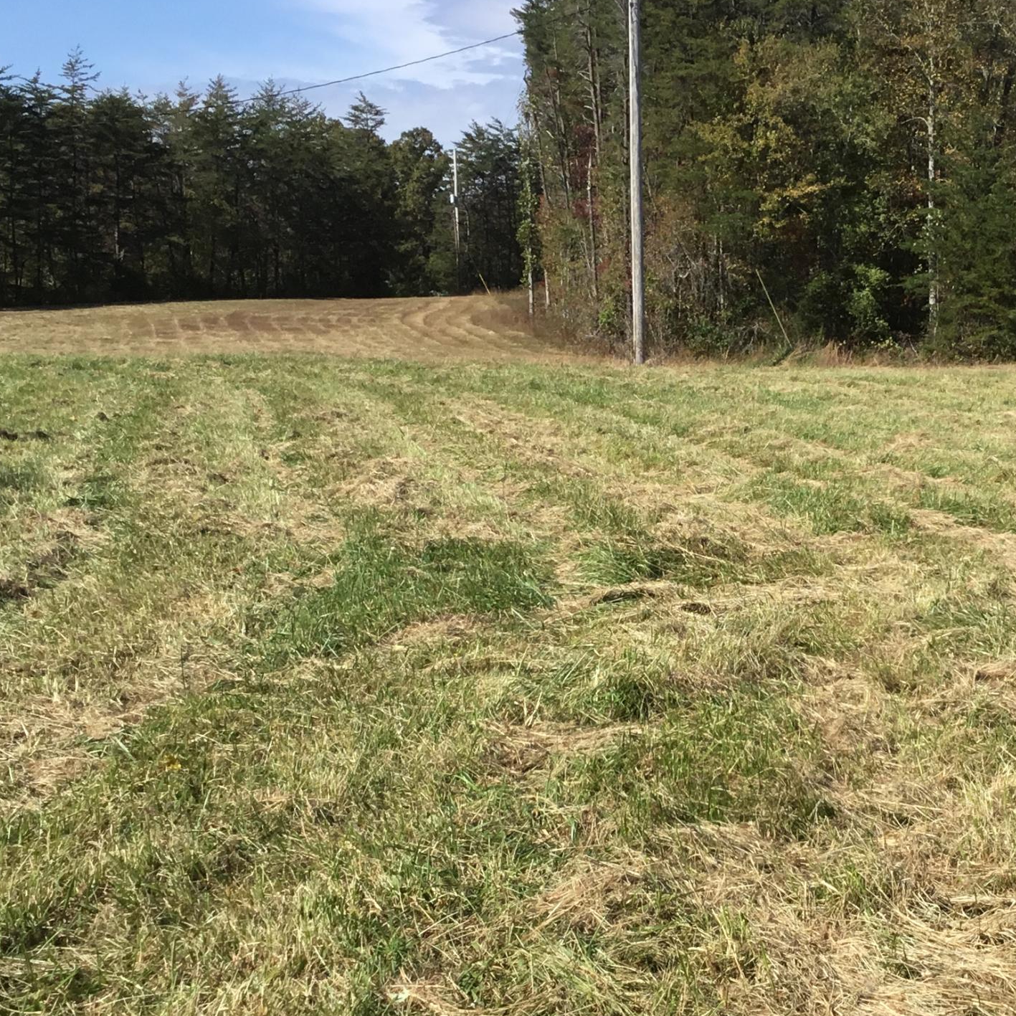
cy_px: 579
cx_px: 703
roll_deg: +1.2
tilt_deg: -10.1
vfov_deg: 29.5
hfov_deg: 29.3
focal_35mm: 58
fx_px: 1926
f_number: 2.4
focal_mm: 3.3
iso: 25
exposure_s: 1/1235
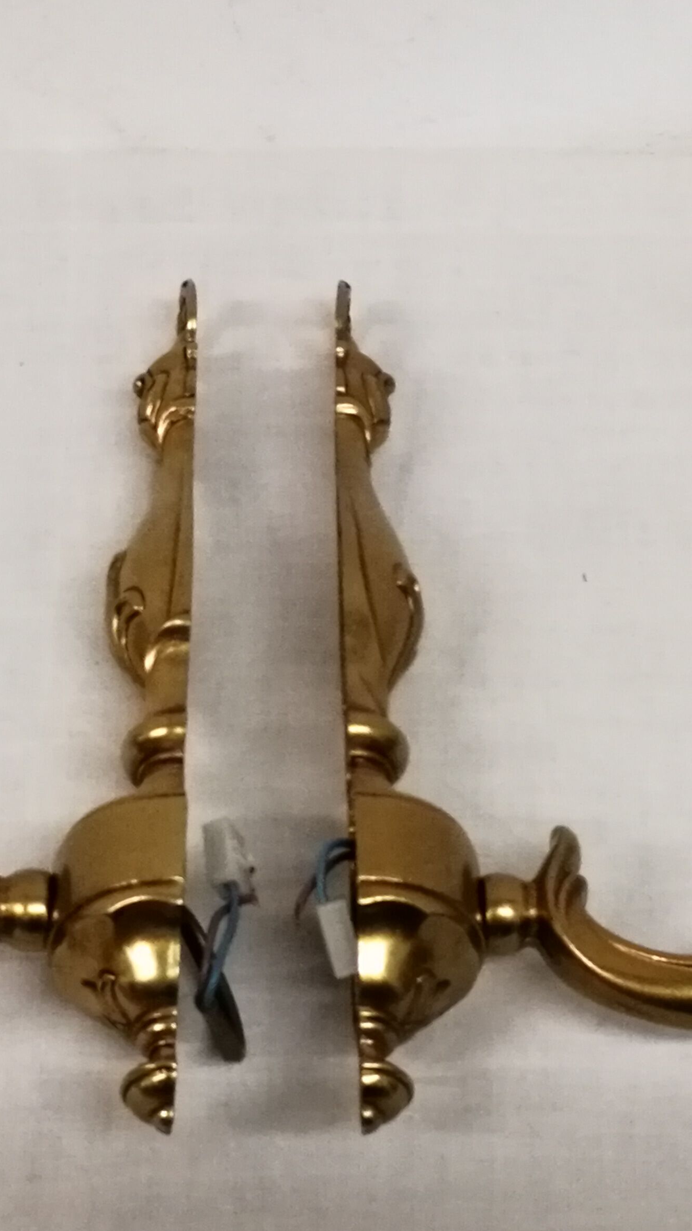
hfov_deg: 15.3
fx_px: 2577
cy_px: 706
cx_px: 274
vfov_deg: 26.8
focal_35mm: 79
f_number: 2.2
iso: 80
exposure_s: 1/50
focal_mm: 2.38
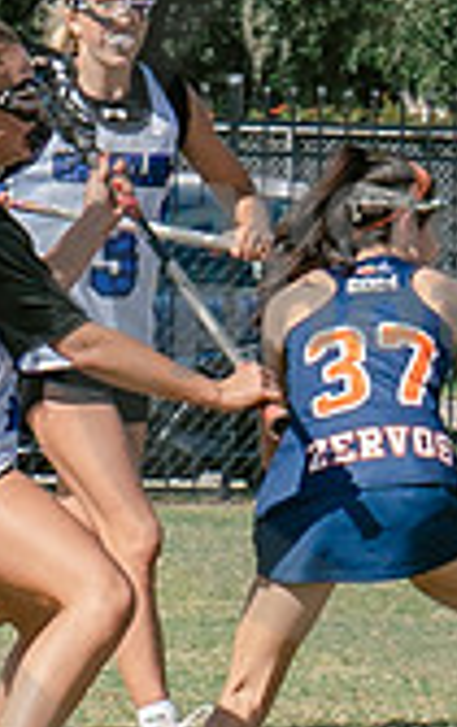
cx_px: 743
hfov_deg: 1.7
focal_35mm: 796
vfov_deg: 2.6
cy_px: 365
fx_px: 15795
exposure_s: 1/1000
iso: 250
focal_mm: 70
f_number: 5.6
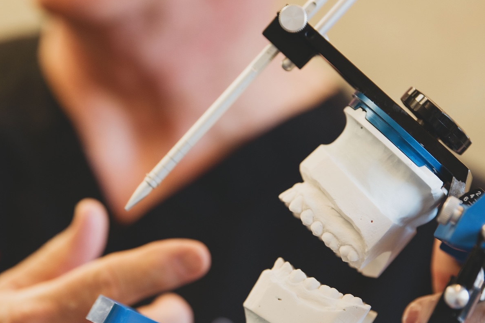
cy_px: 219
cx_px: 219
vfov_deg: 6.1
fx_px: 3043
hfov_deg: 9.1
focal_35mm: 226
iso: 1000
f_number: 2.8
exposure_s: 1/250
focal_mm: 140
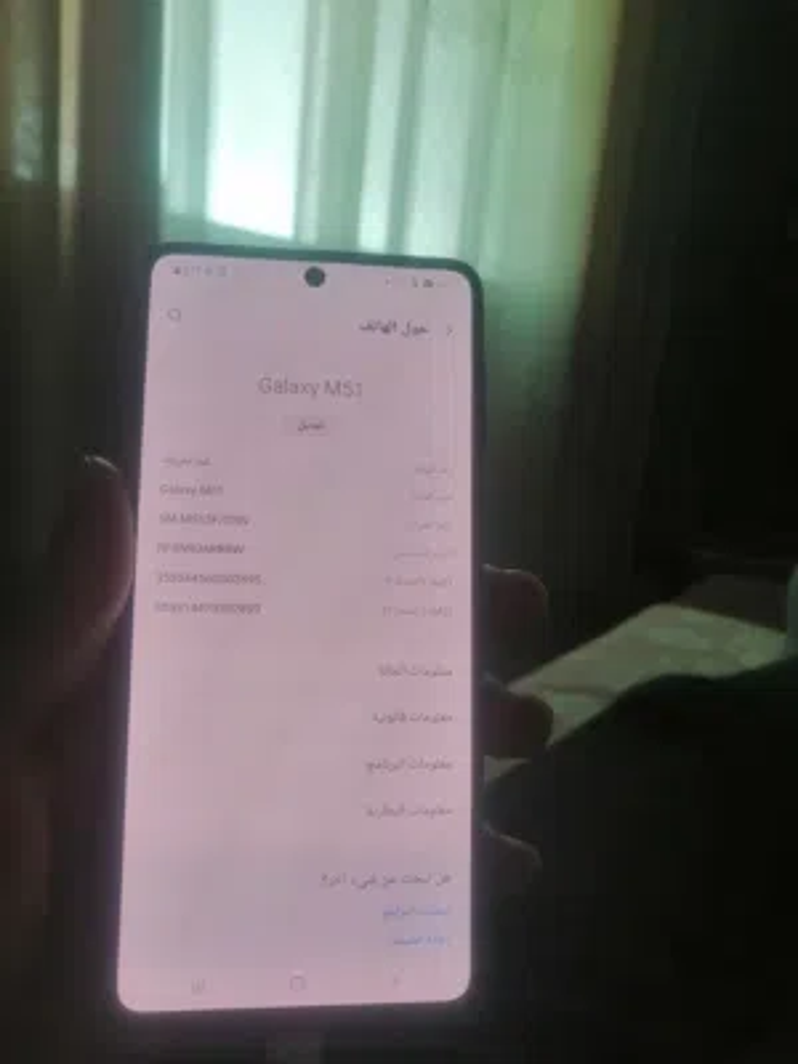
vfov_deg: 67.3
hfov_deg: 53.1
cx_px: 399
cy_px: 532
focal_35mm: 26
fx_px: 799
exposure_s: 1/33.3
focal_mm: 3.95
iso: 125
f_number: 1.8
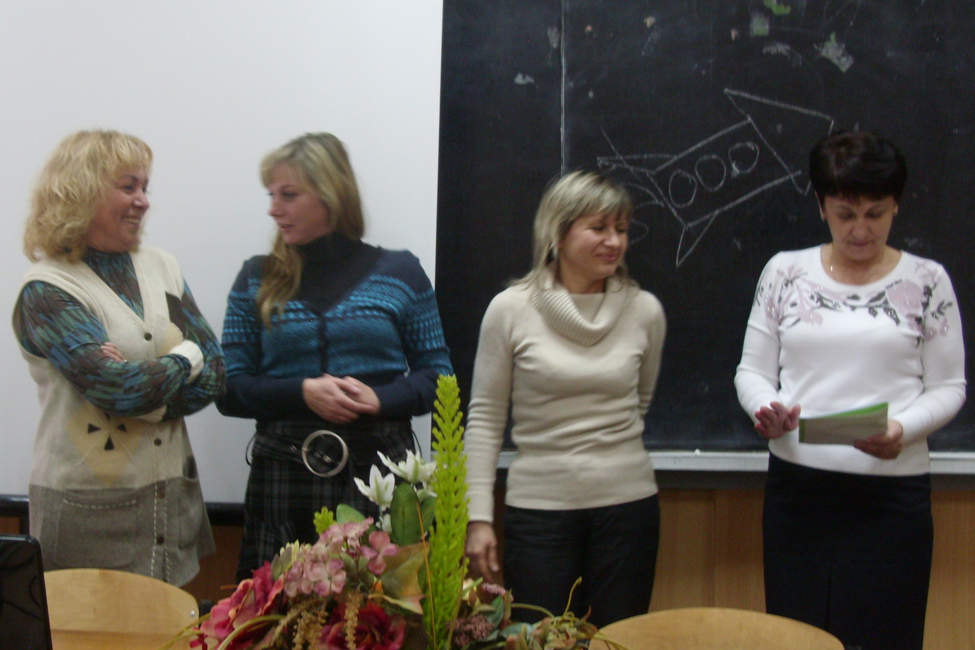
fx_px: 1462
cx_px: 380
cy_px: 364
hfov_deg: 36.7
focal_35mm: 54
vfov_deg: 25.0
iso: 200
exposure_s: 1/15
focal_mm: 6.3
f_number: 2.8
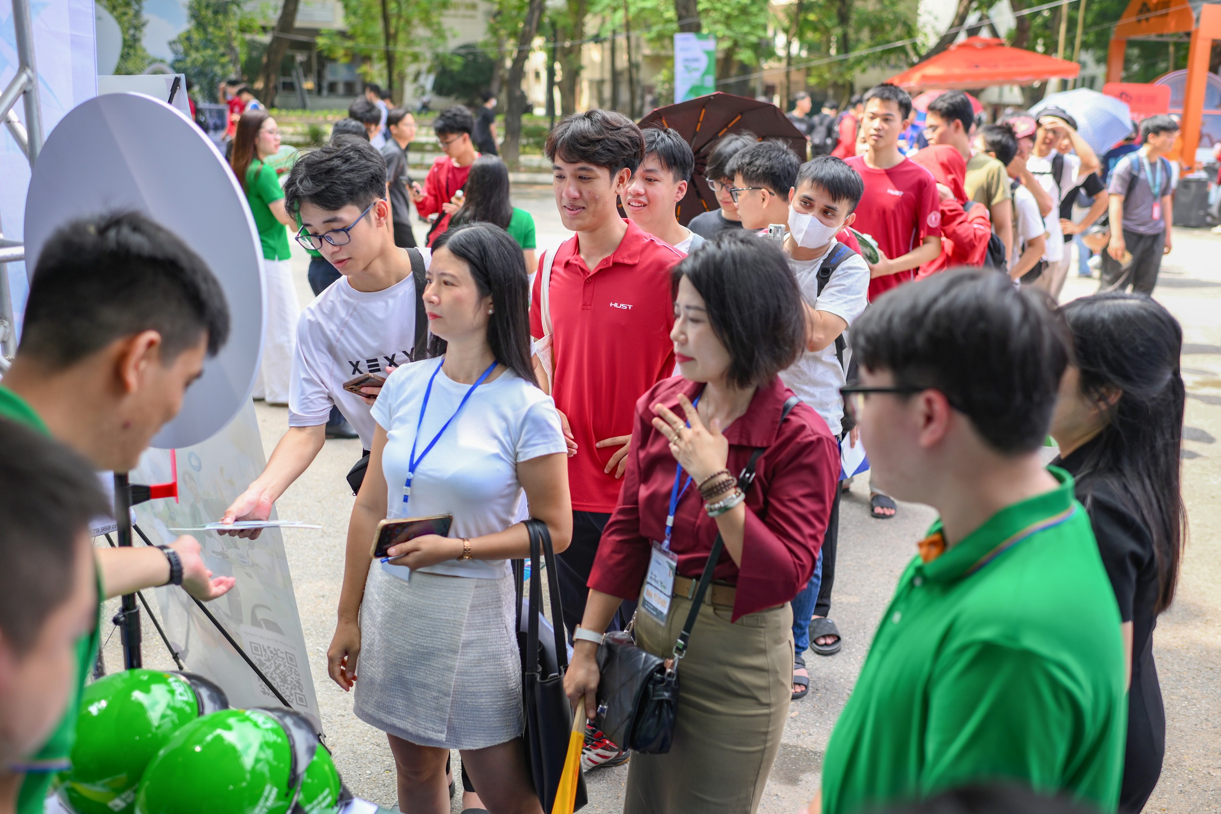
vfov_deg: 37.8
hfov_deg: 54.4
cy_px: 407
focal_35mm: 35
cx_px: 610
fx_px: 1187
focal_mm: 35
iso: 200
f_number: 2.5
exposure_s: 1/500
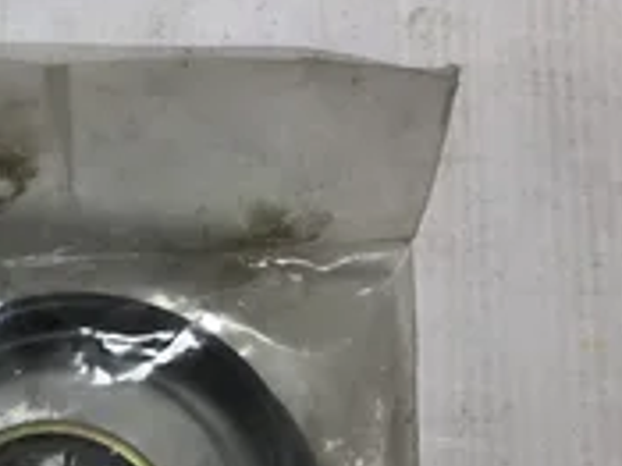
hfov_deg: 25.8
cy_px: 459
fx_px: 1275
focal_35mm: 71
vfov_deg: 20.1
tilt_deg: -70.5
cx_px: -18
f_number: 2.4
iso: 25
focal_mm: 3.3
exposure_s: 1/293
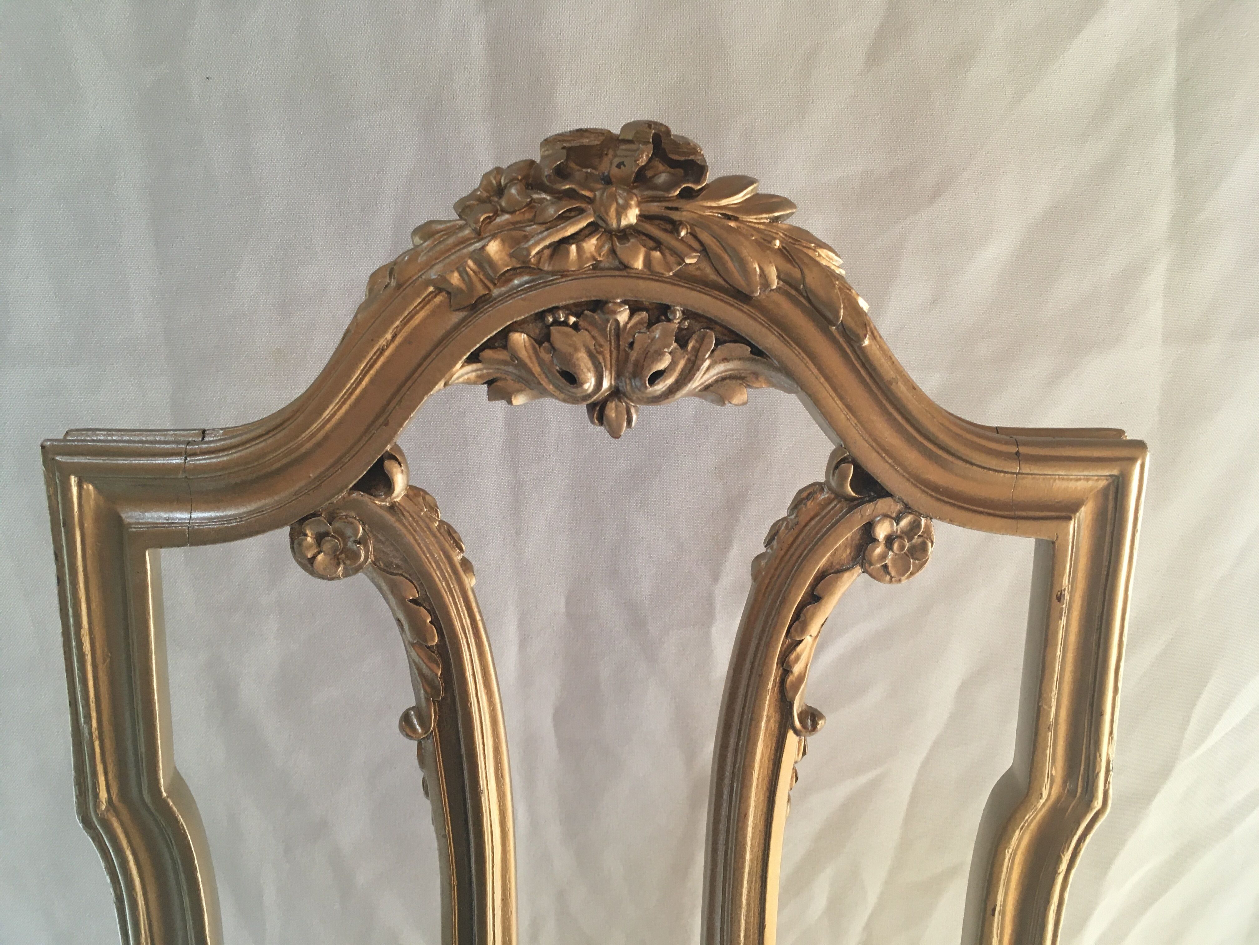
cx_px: 630
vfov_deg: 48.2
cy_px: 472
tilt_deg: -22.2
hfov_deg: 61.7
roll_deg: -0.3
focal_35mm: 29
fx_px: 1055
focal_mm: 4.15
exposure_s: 1/33
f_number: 2.2
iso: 100
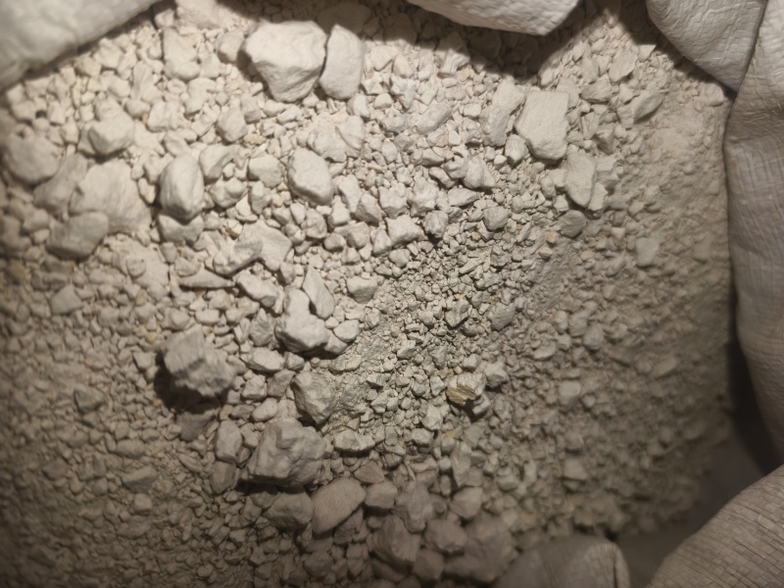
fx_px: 521
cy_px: 294
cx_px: 392
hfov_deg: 73.9
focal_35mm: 23
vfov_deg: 58.9
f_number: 1.57
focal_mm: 5.6
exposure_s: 1/100
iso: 127
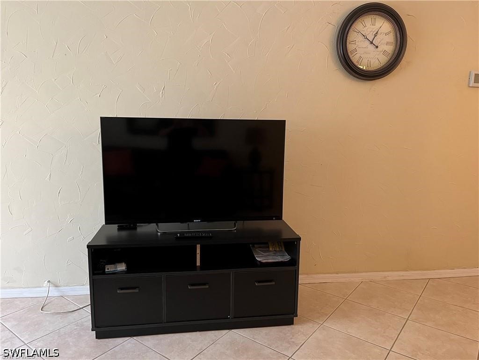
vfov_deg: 53.1
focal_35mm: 26
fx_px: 360
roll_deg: -0.4
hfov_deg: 67.3
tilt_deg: -10.9
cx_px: 240
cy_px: 180
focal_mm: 5.1
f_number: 1.6
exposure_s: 1/60
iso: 160
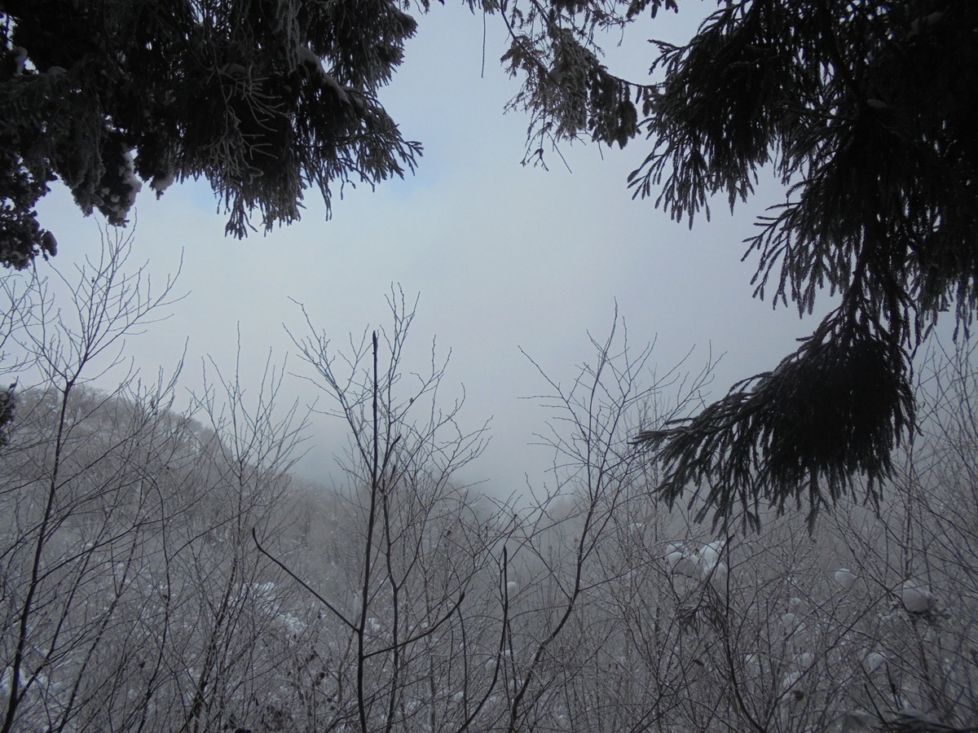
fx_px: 735
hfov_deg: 67.3
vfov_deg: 53.1
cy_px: 366
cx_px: 489
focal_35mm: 26
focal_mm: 4.6
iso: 100
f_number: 11.5
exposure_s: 1/160
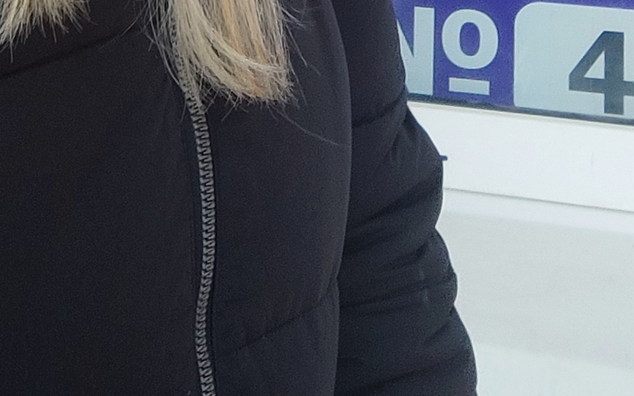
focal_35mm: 93
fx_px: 1607
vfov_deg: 12.5
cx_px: 244
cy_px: -373
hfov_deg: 22.3
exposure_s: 1/50
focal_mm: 3.14
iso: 79
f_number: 2.24
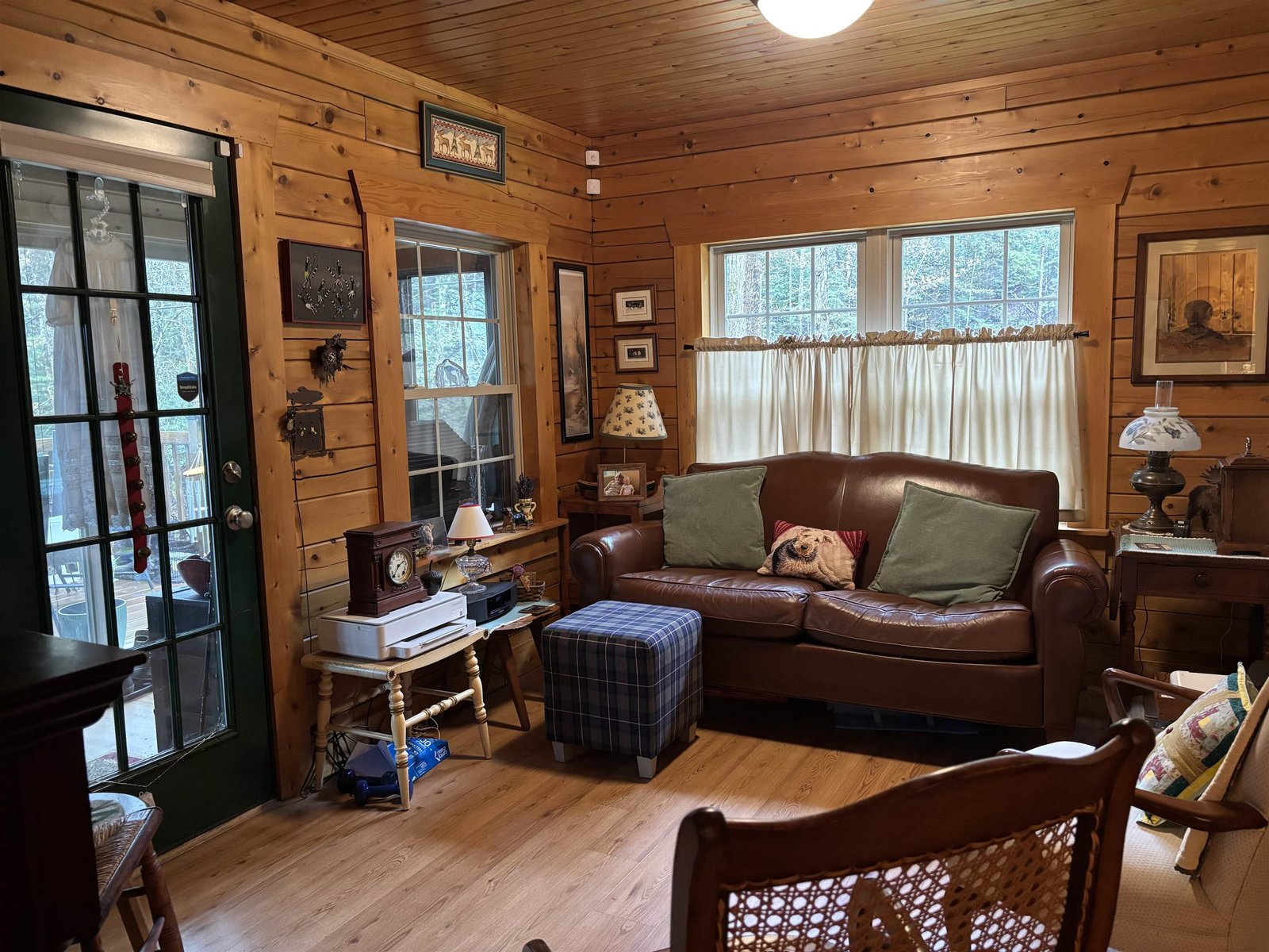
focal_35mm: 26
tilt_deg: -6.7
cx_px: 634
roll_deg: +1.4
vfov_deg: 53.1
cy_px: 476
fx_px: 953
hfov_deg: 67.3
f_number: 1.6
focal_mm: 5.96
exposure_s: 1/60
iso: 500
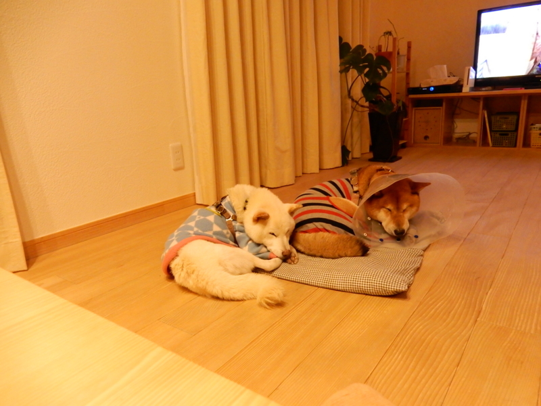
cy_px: 203
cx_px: 270
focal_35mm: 25
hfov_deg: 69.4
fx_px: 391
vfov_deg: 54.9
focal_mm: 4.5
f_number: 3.7
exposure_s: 1/8
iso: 640
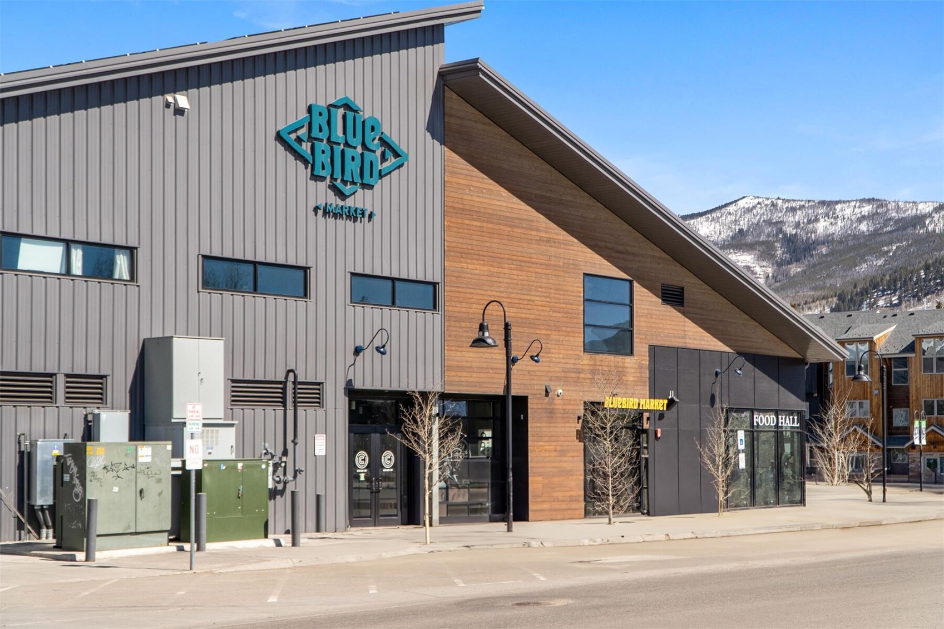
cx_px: 472
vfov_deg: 28.1
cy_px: 314
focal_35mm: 48
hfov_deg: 41.1
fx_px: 1258
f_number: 4
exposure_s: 1/1600
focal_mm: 32
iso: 160
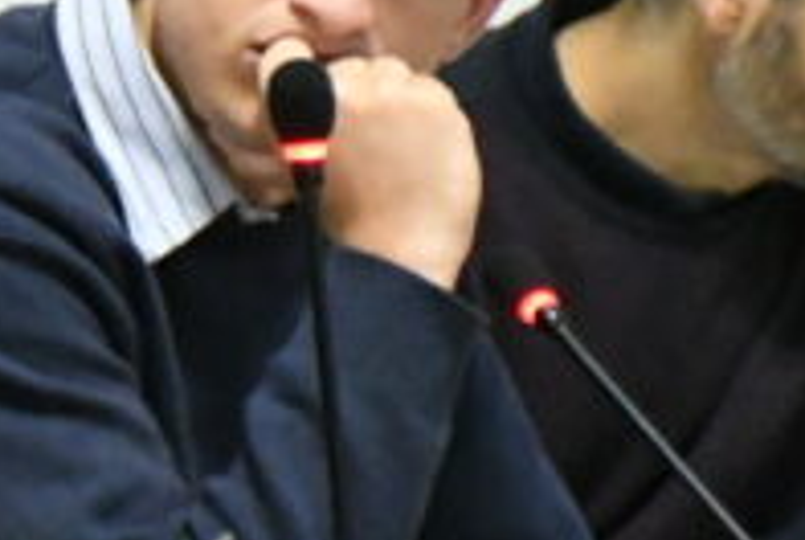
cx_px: -1144
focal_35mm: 514
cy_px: 104
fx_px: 11511
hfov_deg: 3.9
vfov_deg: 2.7
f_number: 5
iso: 12800
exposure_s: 1/125
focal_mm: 66
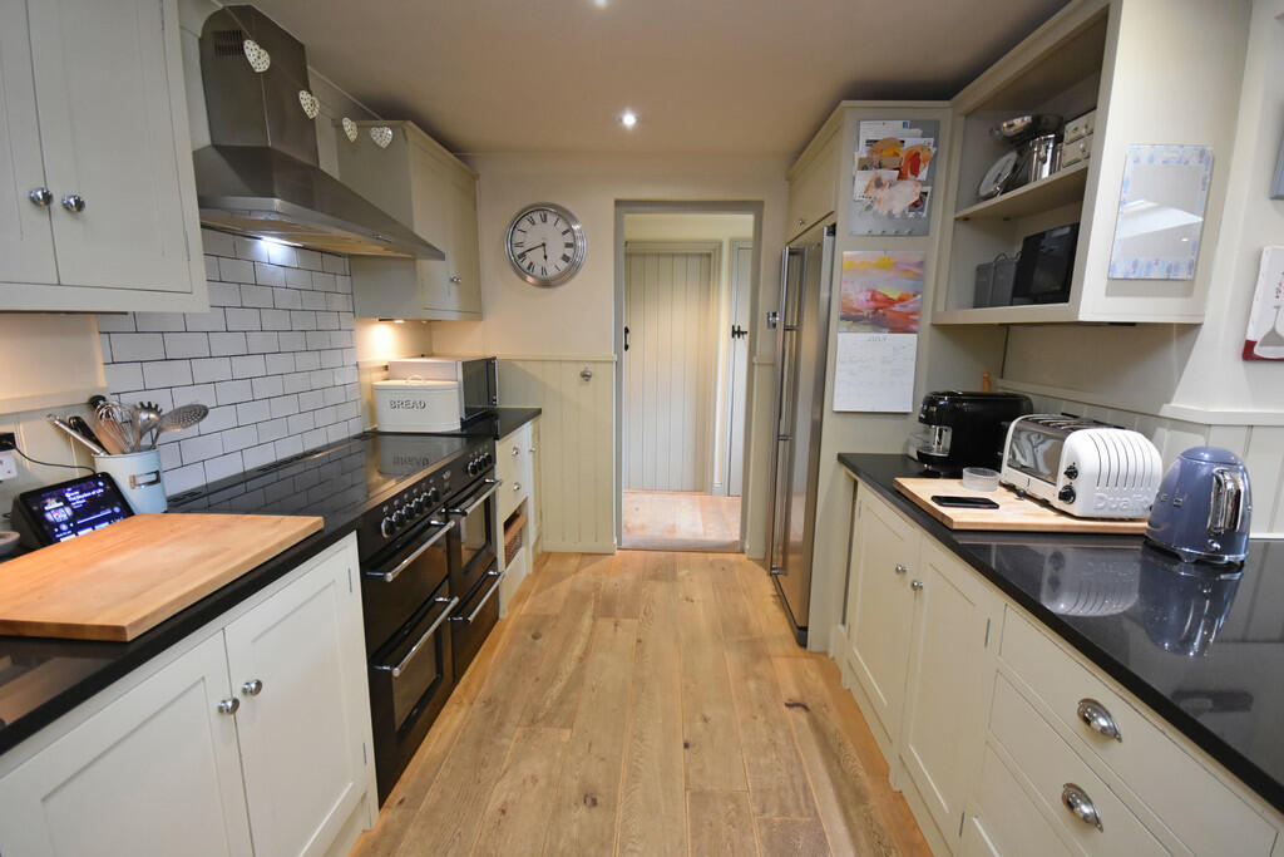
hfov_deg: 100.4
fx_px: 535
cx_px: 642
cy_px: 428
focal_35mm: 15
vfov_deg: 77.3
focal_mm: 10
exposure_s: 1/60
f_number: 4
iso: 1400
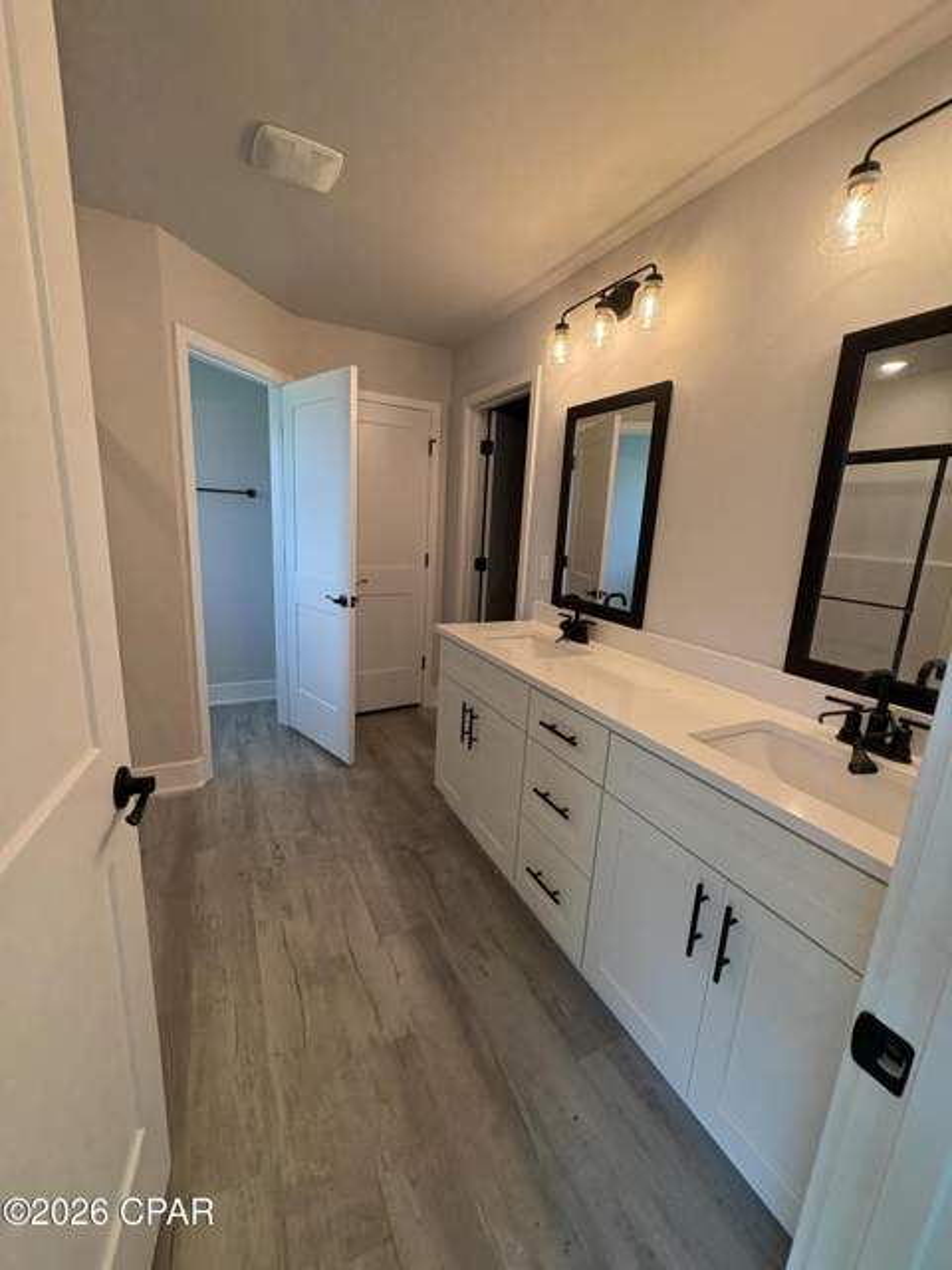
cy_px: 635
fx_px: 513
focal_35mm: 14
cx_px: 476
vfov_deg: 102.1
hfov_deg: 85.7
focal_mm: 2.22
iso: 125
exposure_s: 1/120
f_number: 2.2
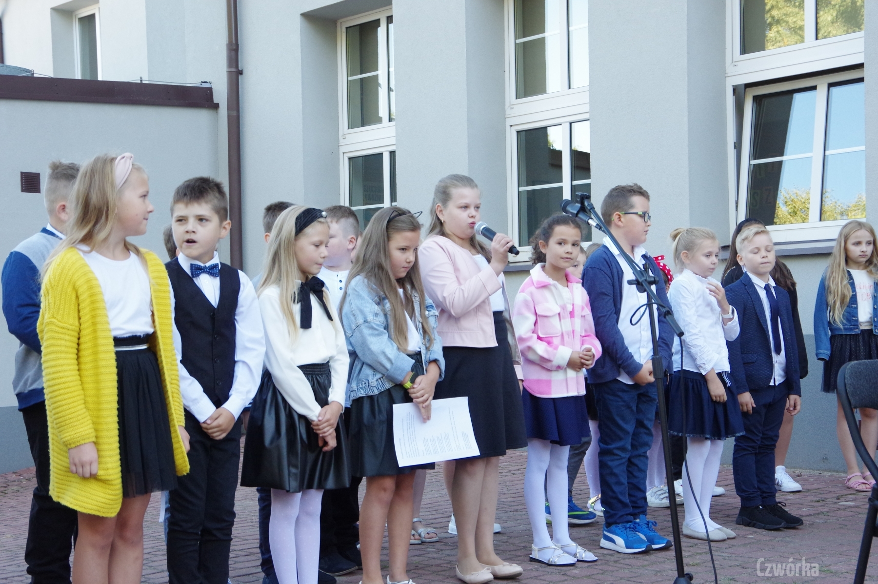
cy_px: 292
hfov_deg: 36.9
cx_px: 439
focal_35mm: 54
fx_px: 1316
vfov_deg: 25.0
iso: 1600
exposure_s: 1/200
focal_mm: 36
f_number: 8
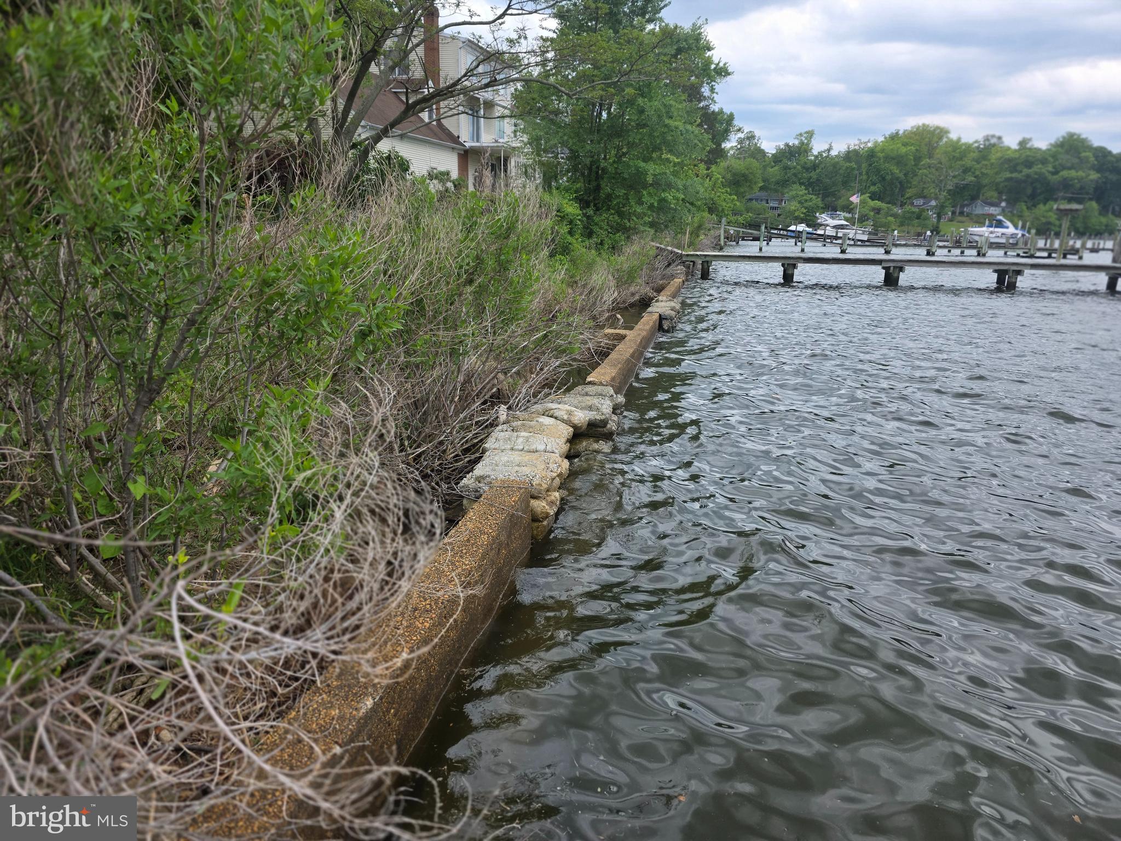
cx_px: 560
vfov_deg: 58.9
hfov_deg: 73.9
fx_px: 745
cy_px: 420
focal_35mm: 23
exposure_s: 1/2517
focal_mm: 6.3
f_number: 1.7
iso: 80
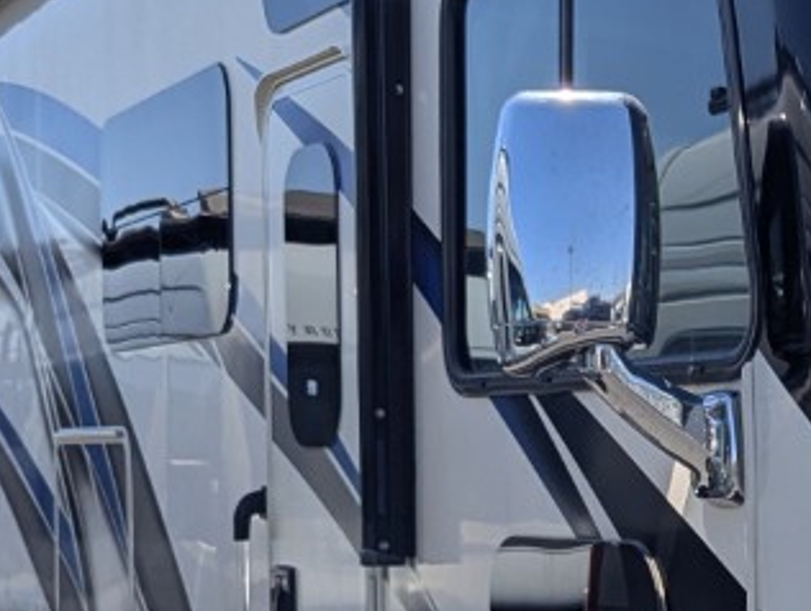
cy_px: 498
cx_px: 1023
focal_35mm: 106
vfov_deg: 13.9
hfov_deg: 17.5
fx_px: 2487
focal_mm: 6.81
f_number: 1.85
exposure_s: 1/1618
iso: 48
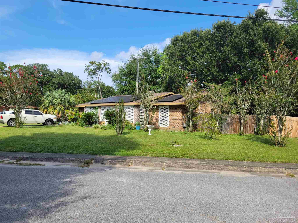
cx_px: 149
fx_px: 224
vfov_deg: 53.1
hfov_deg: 67.3
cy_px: 112
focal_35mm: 26
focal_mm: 5.4
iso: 40
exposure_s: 1/1695
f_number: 1.8
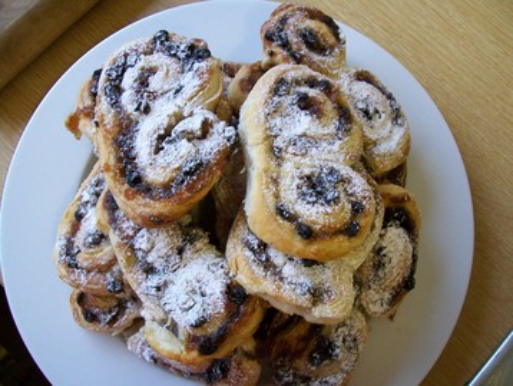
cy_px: 193
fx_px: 534
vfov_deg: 39.7
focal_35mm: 36
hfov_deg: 51.3
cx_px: 256
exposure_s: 1/20
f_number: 2.7
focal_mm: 6
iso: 160
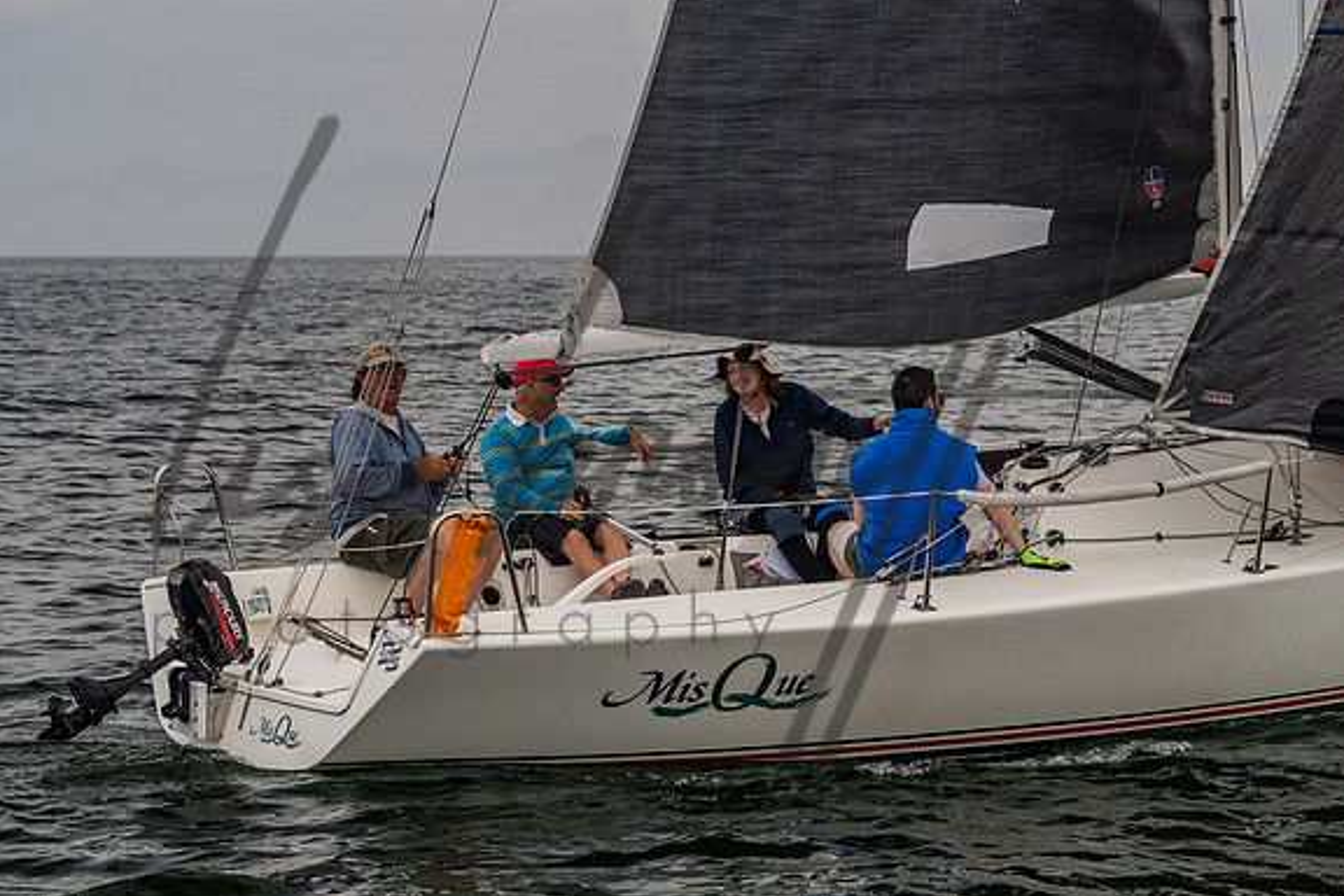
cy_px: 538
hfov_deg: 18.1
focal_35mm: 113
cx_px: 665
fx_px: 4218
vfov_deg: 12.1
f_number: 6.3
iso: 500
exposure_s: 1/1600
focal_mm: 73
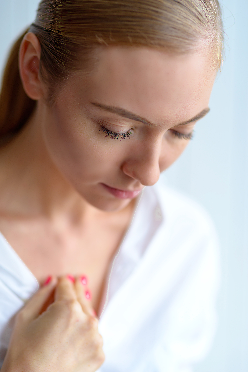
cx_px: 124
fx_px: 878
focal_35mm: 85
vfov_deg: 23.9
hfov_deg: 16.1
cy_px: 186
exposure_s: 1/400
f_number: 1.8
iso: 200
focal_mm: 85
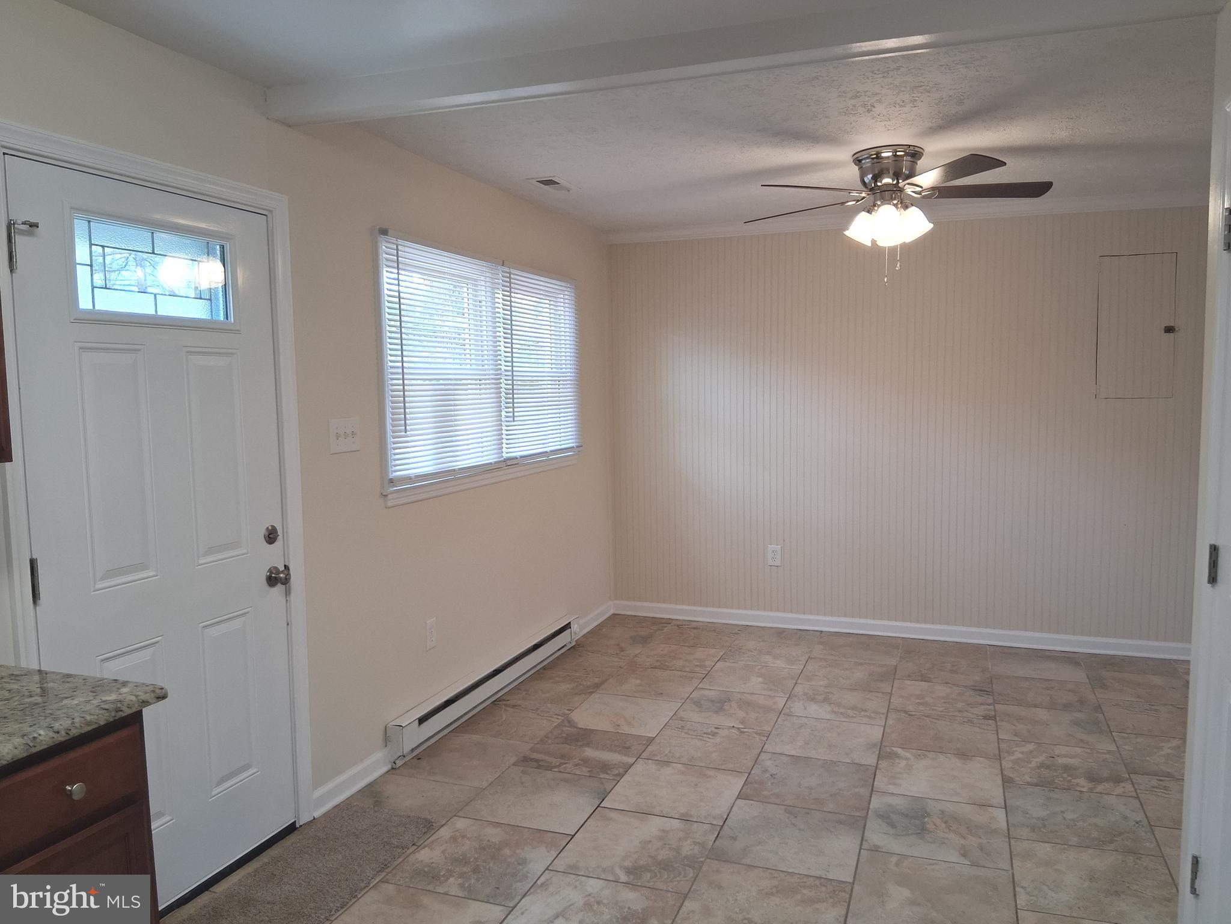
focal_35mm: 26
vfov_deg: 53.1
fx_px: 925
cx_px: 616
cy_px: 462
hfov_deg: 67.3
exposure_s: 1/120
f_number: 1.8
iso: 160
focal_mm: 3.98
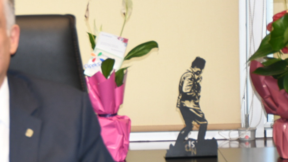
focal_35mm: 189
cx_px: 7
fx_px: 1444
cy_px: 111
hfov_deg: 11.3
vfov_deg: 6.4
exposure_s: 1/60
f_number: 4.5
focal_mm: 48
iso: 280
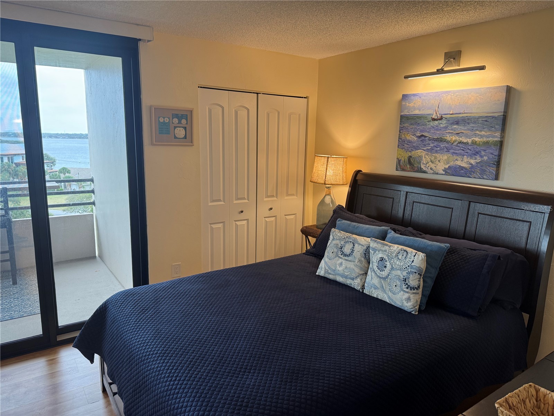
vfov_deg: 56.8
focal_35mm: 24
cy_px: 208
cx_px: 277
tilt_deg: -10.6
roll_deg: -0.5
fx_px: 384
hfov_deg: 71.6
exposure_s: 1/120
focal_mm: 6.76
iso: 200
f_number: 1.78
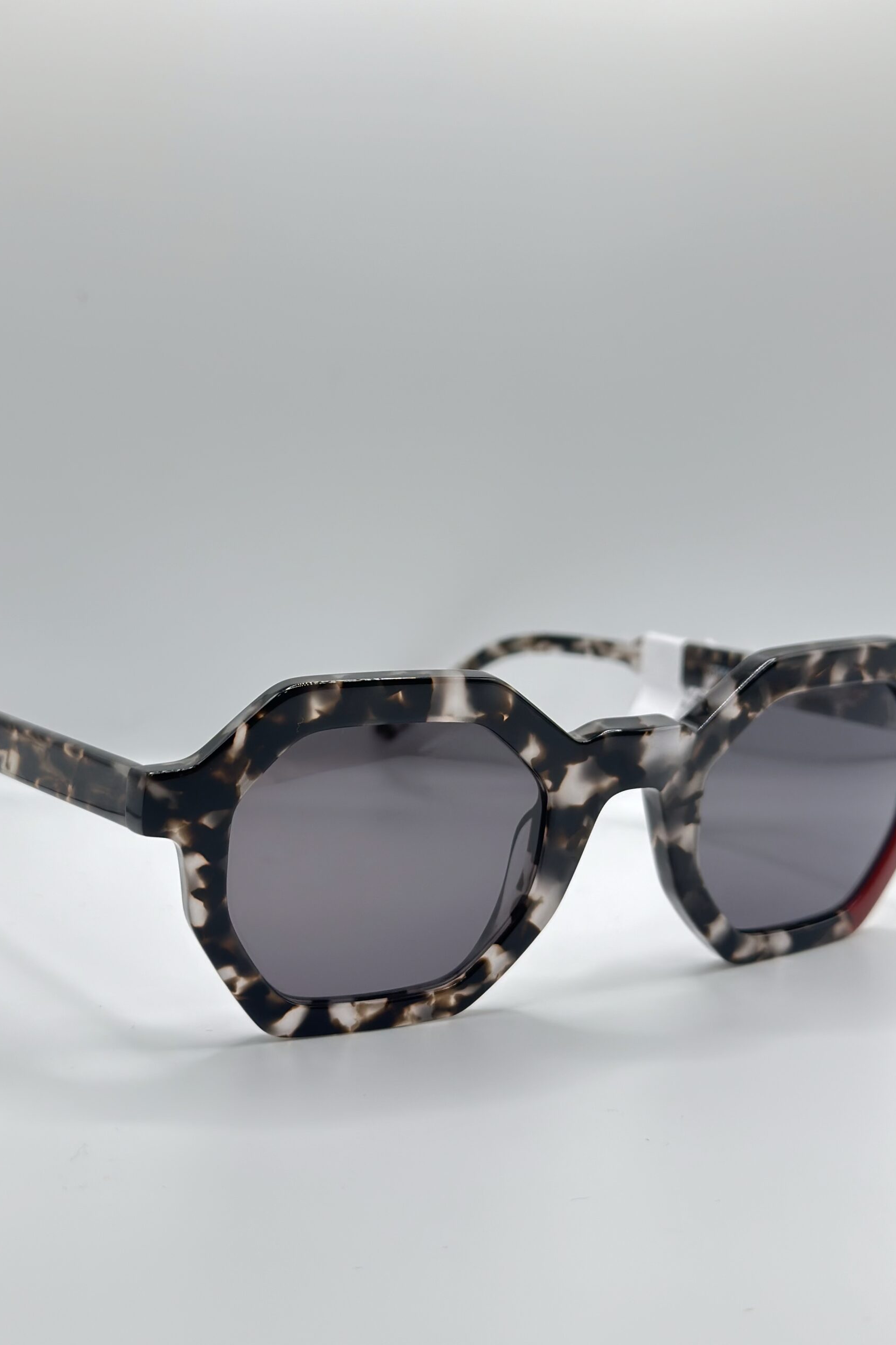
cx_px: 406
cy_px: 672
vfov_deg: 39.6
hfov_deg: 27.0
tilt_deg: -31.1
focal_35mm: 50
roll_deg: -0.3
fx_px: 1867
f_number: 1.78
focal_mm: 6.86
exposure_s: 1/373
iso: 80
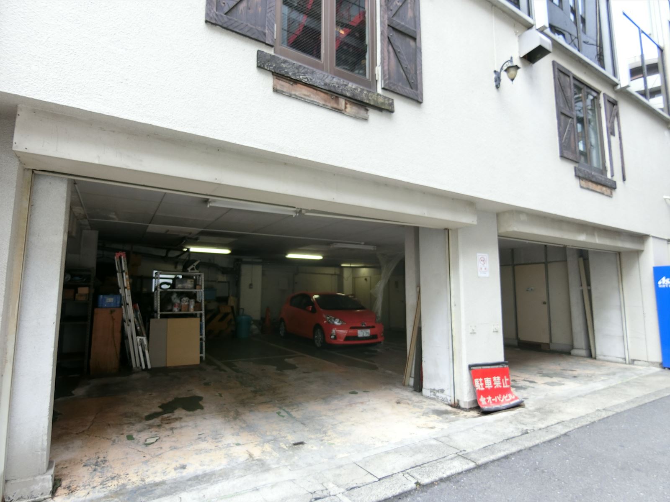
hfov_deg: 84.7
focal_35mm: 19
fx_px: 368
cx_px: 335
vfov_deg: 68.7
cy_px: 251
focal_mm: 4.06
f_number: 2.7
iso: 80
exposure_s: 1/125
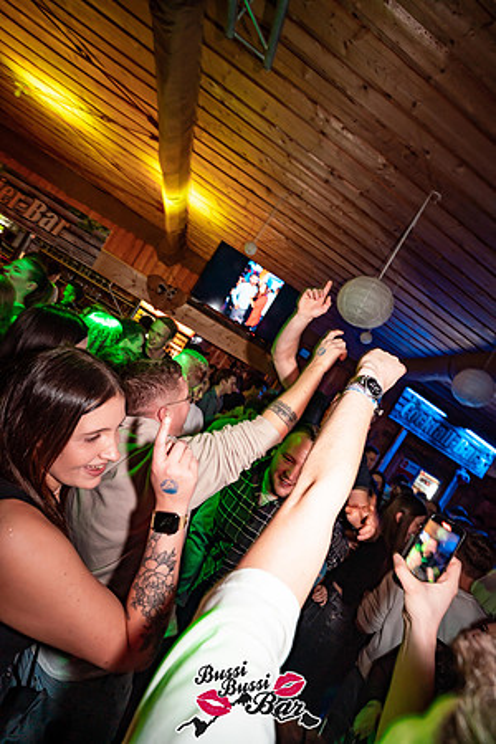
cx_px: 248
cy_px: 372
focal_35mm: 16
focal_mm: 16
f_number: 4
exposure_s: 1/60
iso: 1600
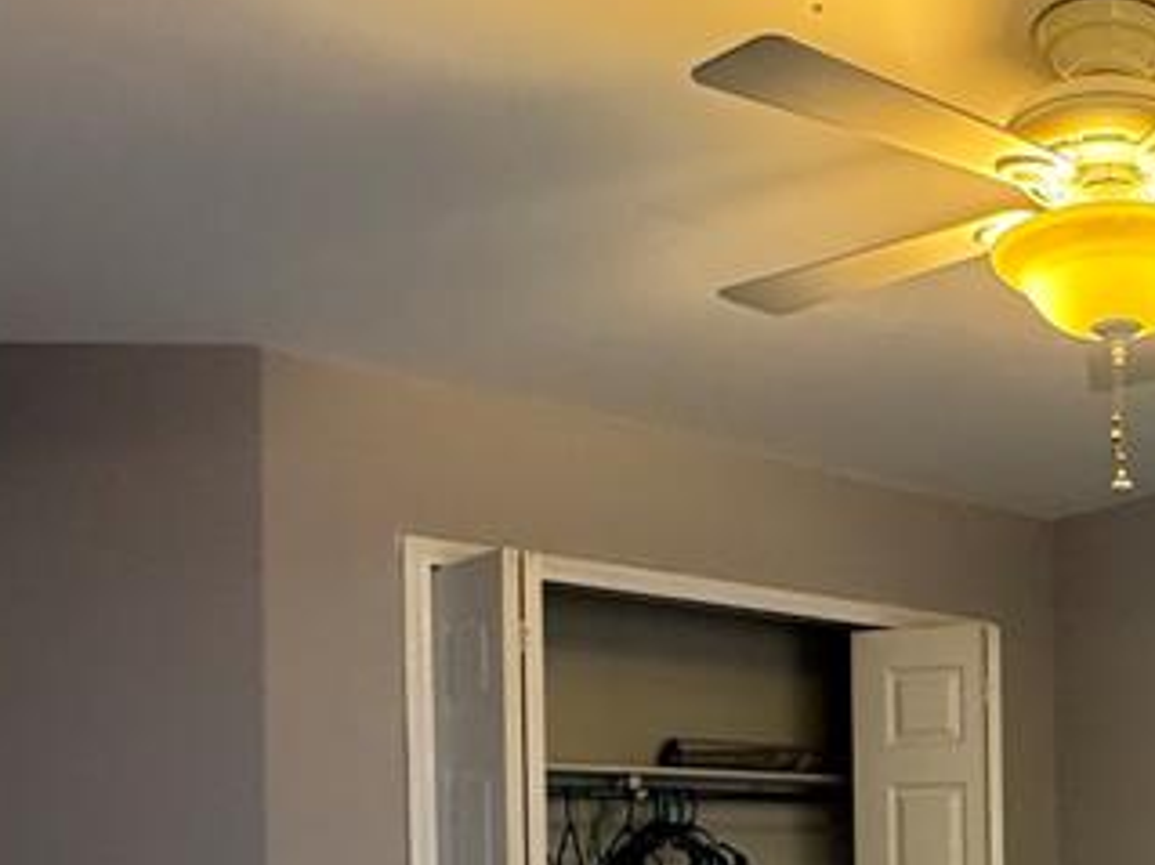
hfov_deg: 36.5
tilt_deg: -0.4
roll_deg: +1.1
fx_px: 1501
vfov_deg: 29.9
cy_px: 869
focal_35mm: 45
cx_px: 1227
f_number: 2.2
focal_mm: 2.22
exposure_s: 1/60
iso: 320
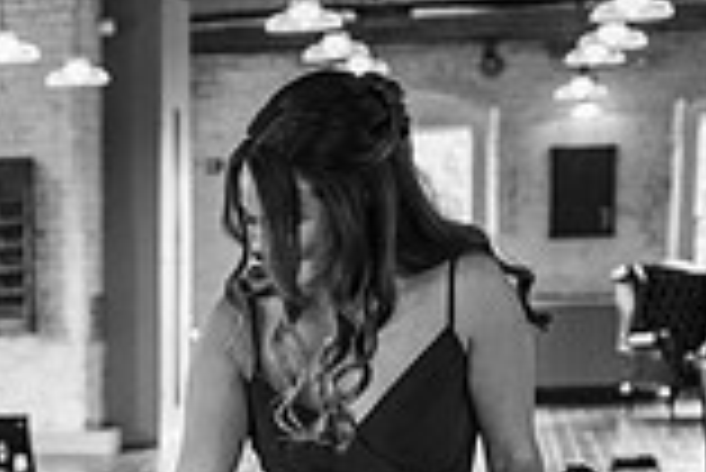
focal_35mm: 129
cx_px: -378
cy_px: 674
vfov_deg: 10.3
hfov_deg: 14.7
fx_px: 2532
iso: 1600
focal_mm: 35
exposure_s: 1/200
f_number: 2.2
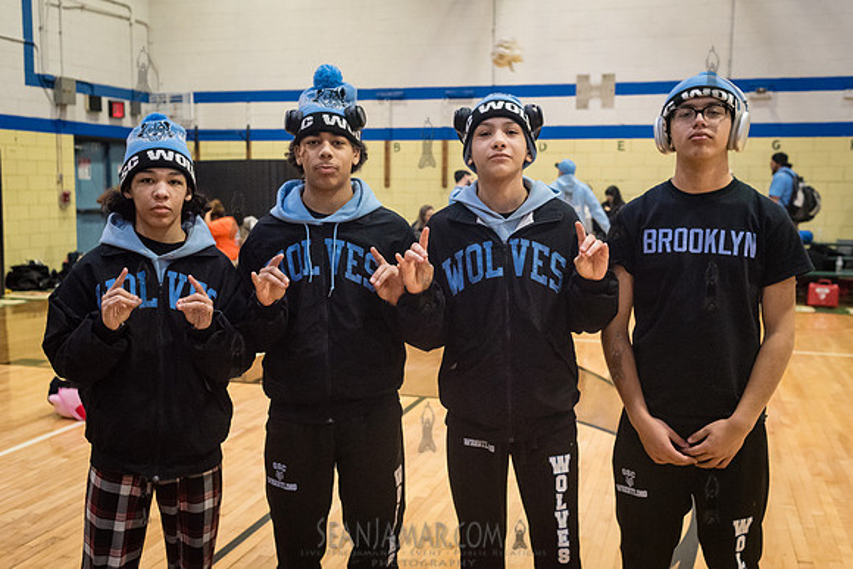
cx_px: 426
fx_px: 898
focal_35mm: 38
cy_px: 284
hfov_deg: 50.8
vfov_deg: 35.2
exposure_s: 1/400
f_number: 4
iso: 8000
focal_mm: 35
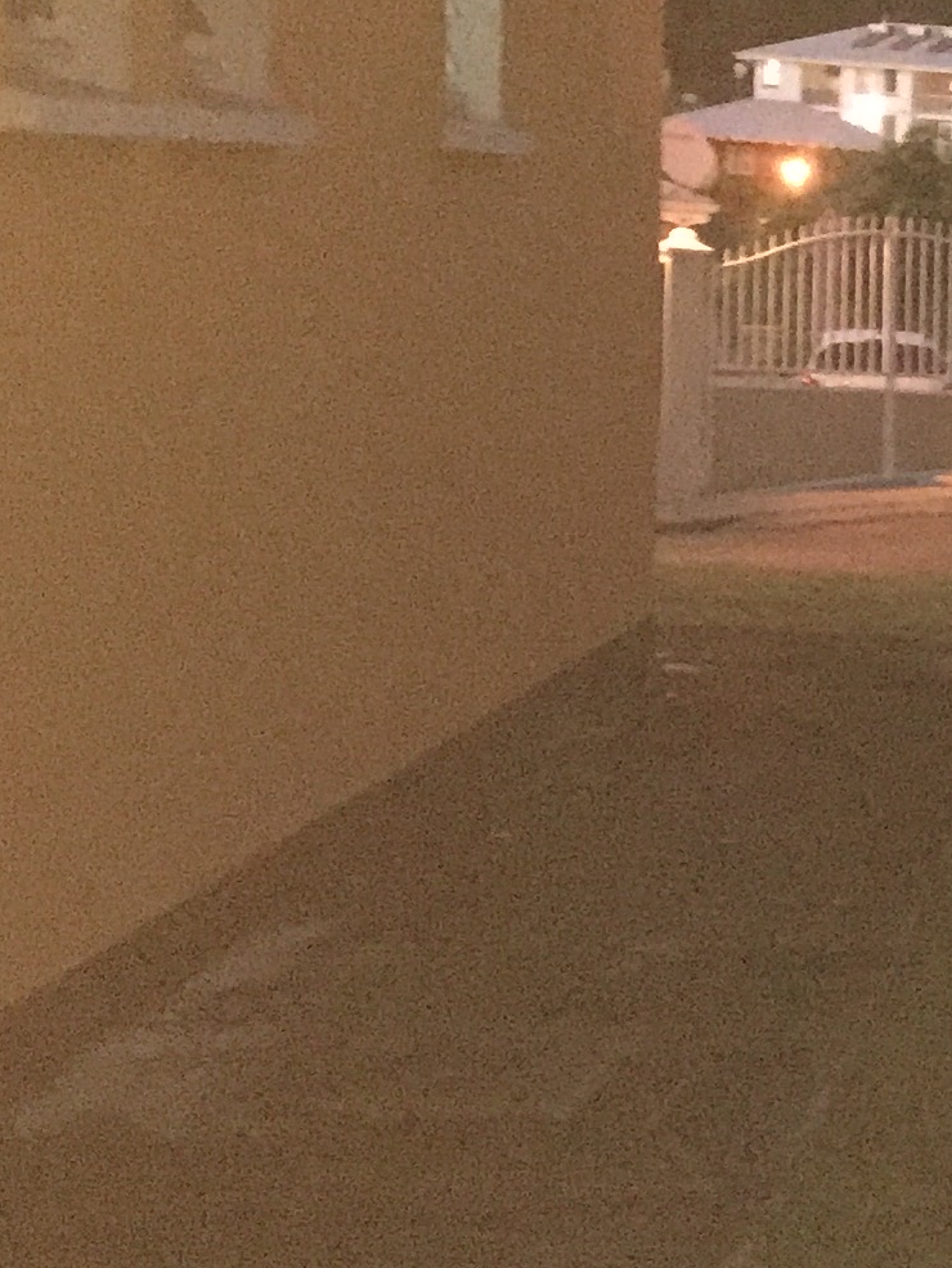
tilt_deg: -6.3
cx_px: 2035
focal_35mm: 96
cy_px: 706
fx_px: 3519
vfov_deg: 20.4
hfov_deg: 12.9
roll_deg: -4.5
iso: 800
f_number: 2.2
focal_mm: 4.15
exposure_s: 1/17
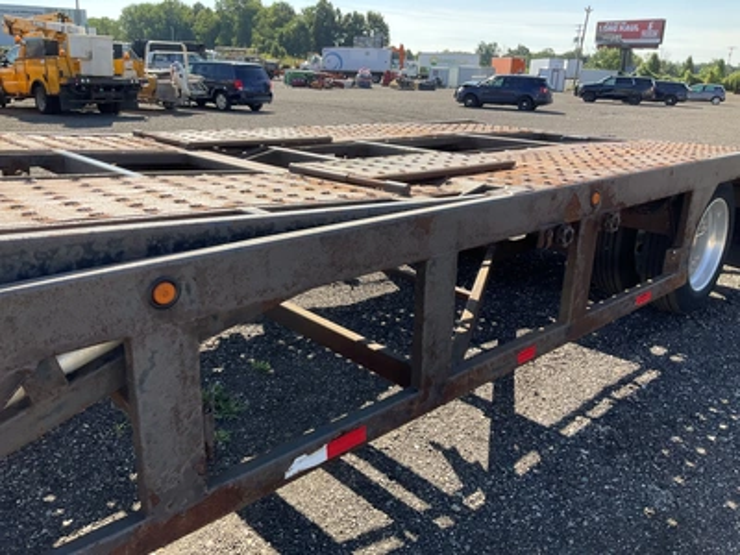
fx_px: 620
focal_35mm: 29
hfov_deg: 61.7
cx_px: 370
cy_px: 278
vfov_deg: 48.2
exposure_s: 1/504
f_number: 1.8
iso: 25
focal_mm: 3
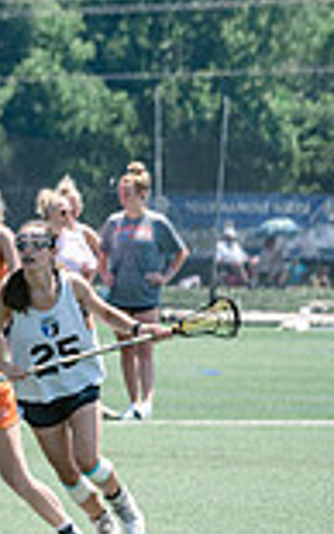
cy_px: 67
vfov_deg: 2.8
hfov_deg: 1.7
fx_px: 11029
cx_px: -843
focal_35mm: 758
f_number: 5.6
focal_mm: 165
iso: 400
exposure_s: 1/2000
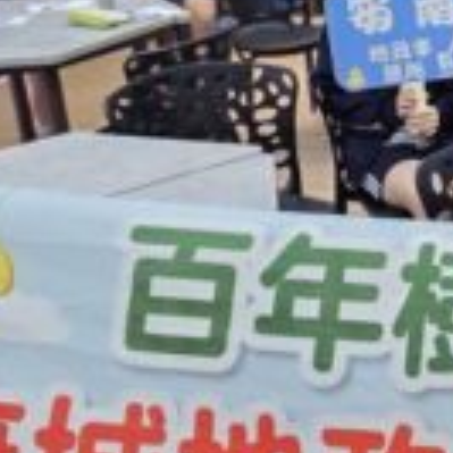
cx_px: 722
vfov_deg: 24.7
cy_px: 106
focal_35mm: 69
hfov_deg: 20.5
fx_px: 1022
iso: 100
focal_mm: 2.2
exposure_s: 1/60
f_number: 2.2
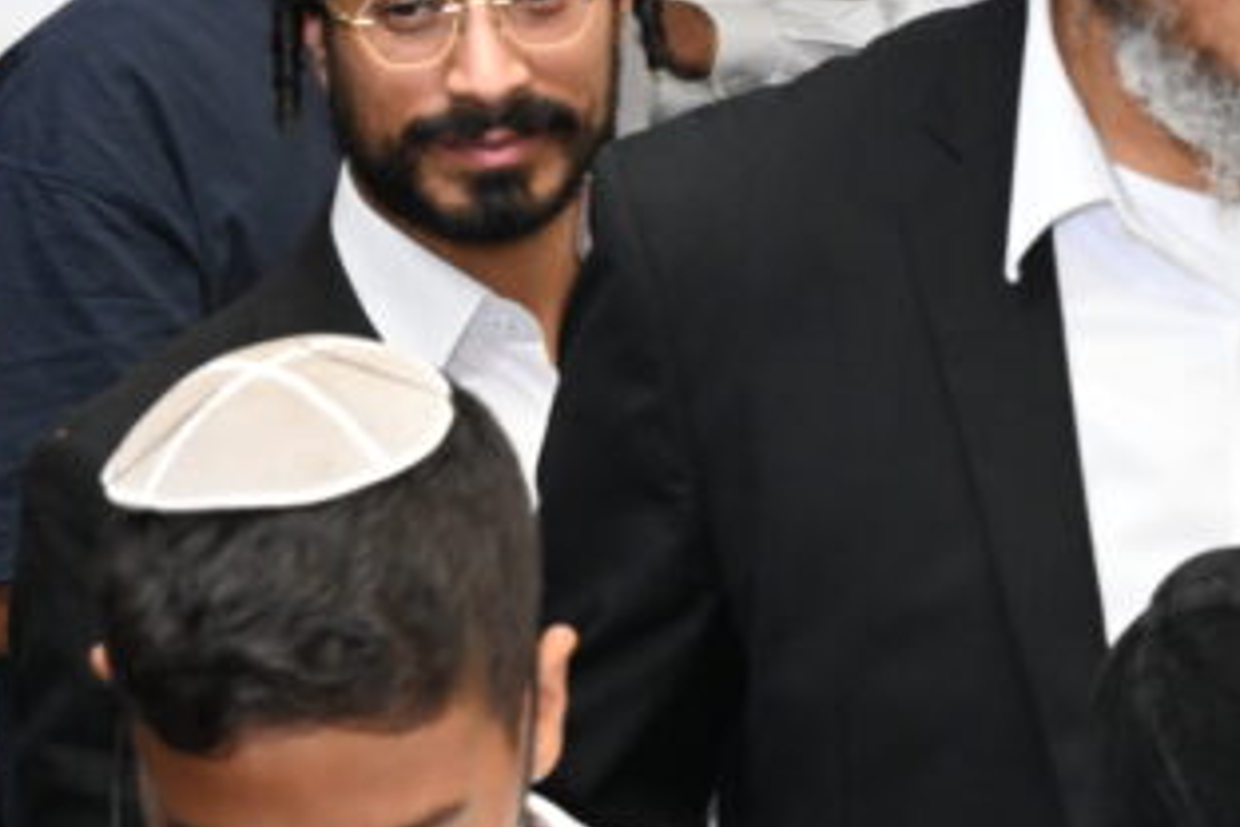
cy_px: 2
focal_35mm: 177
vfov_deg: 7.7
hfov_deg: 11.3
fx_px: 6096
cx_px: 1661
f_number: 9
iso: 2500
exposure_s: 1/100
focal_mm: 54
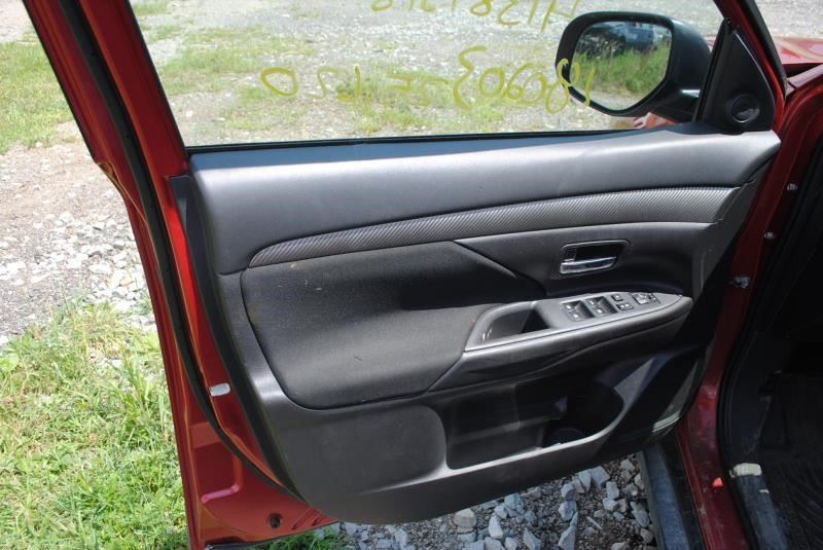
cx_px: 412
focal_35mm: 27
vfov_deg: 48.0
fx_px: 618
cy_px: 275
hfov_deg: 67.3
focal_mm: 18
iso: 100
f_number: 6.3
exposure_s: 1/160
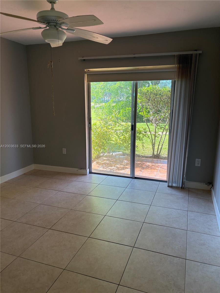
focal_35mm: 26
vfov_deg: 67.3
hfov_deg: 53.1
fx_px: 220
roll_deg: -0.4
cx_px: 110
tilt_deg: -10.7
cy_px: 146
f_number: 1.6
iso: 64
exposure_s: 1/187
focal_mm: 5.96
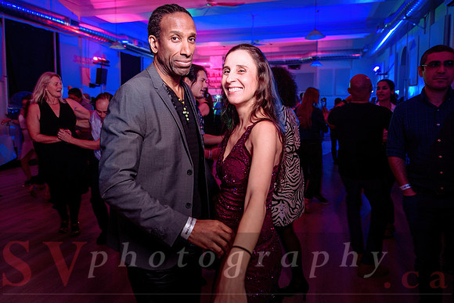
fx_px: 340
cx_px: 227
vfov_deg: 47.9
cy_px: 133
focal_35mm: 27
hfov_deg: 67.4
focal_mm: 24
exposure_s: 1/50
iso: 800
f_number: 3.5
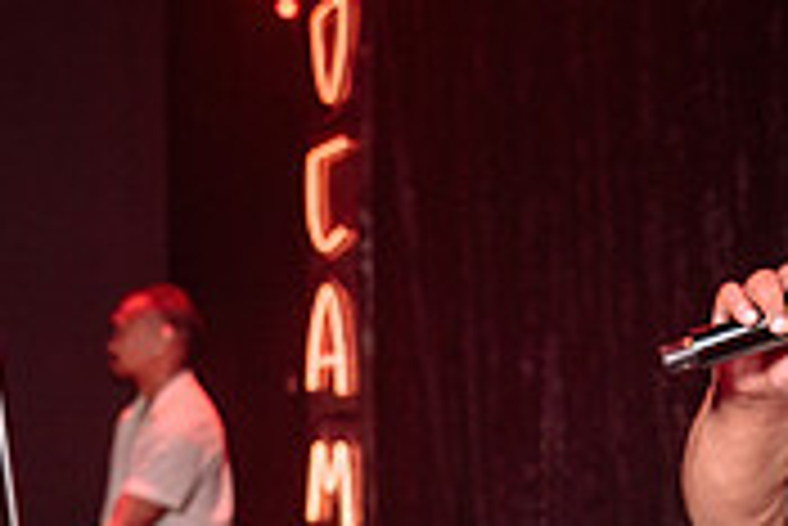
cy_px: 431
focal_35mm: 93
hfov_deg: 21.2
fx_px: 2037
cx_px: 770
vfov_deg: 14.6
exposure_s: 1/50
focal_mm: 24
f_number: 4
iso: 800
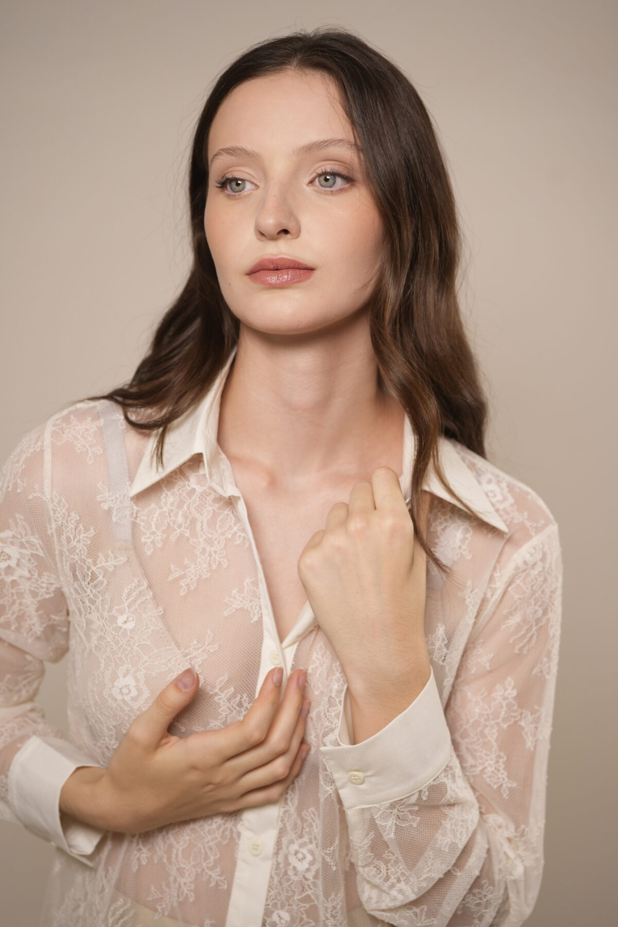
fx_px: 1287
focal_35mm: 50
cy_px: 464
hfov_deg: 27.0
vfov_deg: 39.6
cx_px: 309
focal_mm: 50
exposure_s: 1/125
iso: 640
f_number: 4
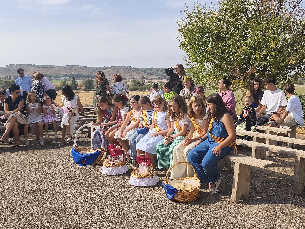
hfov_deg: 50.1
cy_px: 114
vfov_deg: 38.7
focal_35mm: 37
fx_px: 326
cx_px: 152
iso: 50
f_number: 1.65
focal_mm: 6.18
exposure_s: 1/1081
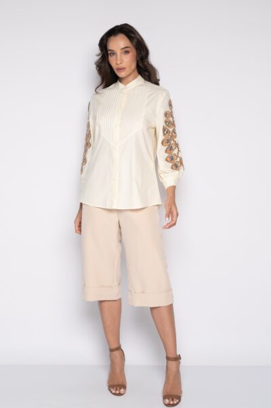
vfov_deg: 41.1
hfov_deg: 28.0
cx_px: 136
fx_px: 543
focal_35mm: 48
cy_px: 204
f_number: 8
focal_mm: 48
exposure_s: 1/125
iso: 400
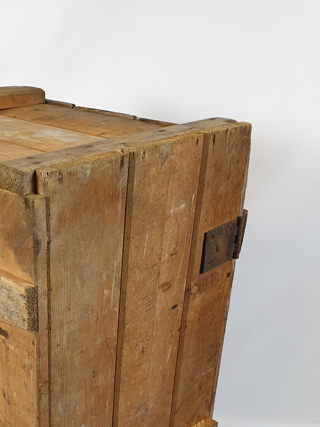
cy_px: 342
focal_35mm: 47
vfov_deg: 38.9
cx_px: 59
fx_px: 579
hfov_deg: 30.1
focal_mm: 4.3
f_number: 2.4
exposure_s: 1/50
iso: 160
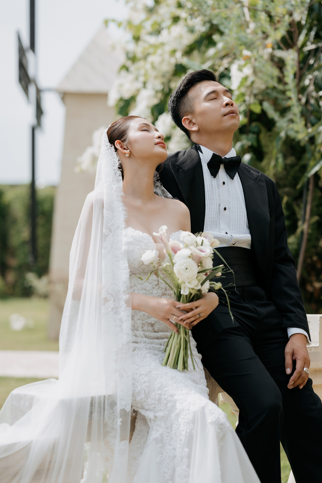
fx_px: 1154
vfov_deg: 23.6
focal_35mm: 86
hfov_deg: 15.9
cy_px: 240
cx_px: 159
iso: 100
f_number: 2.5
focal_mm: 85
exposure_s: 1/1600
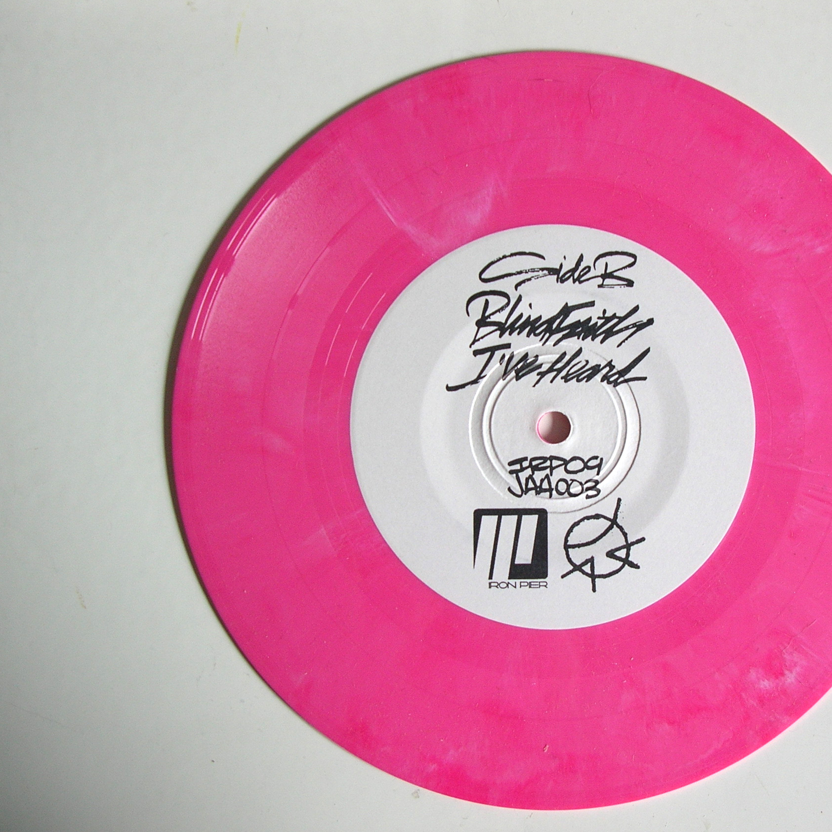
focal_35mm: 42
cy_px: 421
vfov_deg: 40.0
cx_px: 545
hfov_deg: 39.6
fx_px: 1142
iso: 50
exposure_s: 1/8.1
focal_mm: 5.8
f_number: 2.8
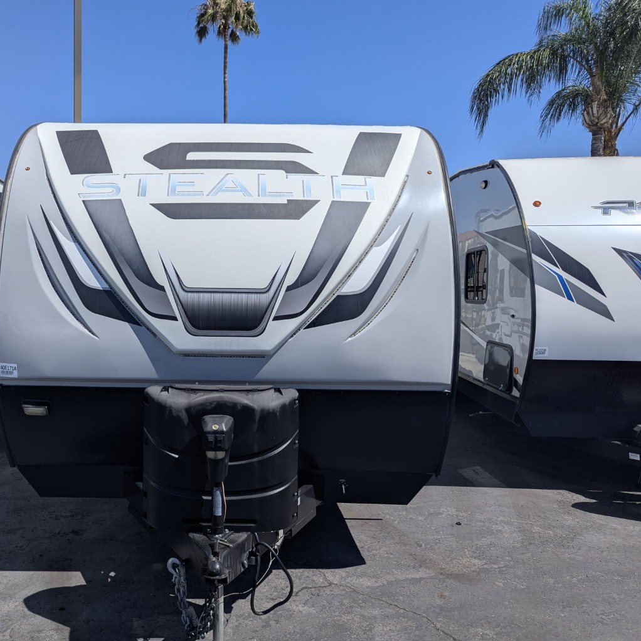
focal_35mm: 29
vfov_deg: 55.6
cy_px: 324
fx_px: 608
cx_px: 227
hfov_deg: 54.8
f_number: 1.85
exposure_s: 1/4348
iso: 46
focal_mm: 6.81
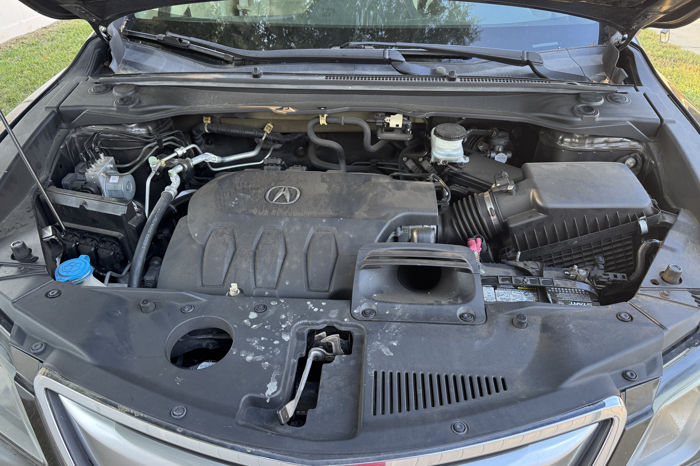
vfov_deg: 51.2
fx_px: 486
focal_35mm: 25
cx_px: 350
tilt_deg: -36.6
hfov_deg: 71.5
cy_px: 255
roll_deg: +0.4
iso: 200
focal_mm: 6.76
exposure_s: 1/103
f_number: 1.78
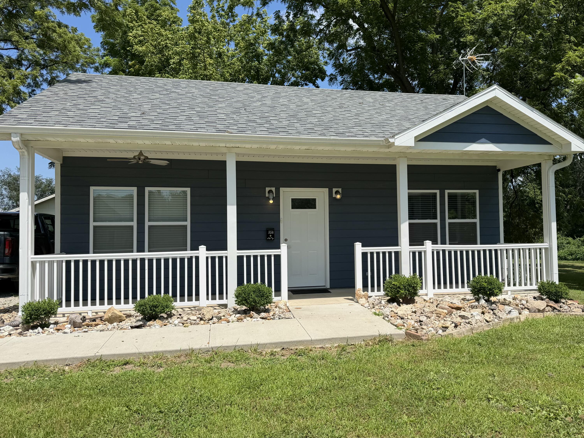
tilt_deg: +1.8
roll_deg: +2.6
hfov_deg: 71.6
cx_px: 292
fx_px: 405
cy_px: 219
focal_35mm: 24
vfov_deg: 56.8
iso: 80
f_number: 1.78
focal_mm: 6.76
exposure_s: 1/4673
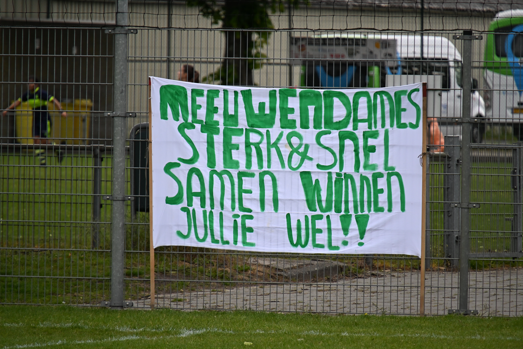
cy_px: 174
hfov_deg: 4.6
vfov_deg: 3.1
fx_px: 6537
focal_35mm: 450
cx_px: 262
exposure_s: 1/320
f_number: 6.3
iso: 400
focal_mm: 300
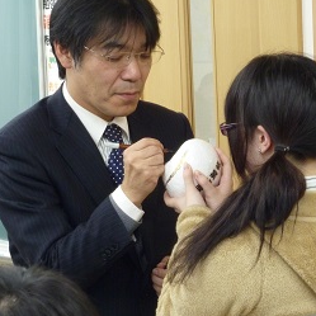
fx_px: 2117
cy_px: 147
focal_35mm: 205
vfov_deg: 8.5
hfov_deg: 8.5
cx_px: 183
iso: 400
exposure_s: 1/25
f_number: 4.5
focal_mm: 25.9
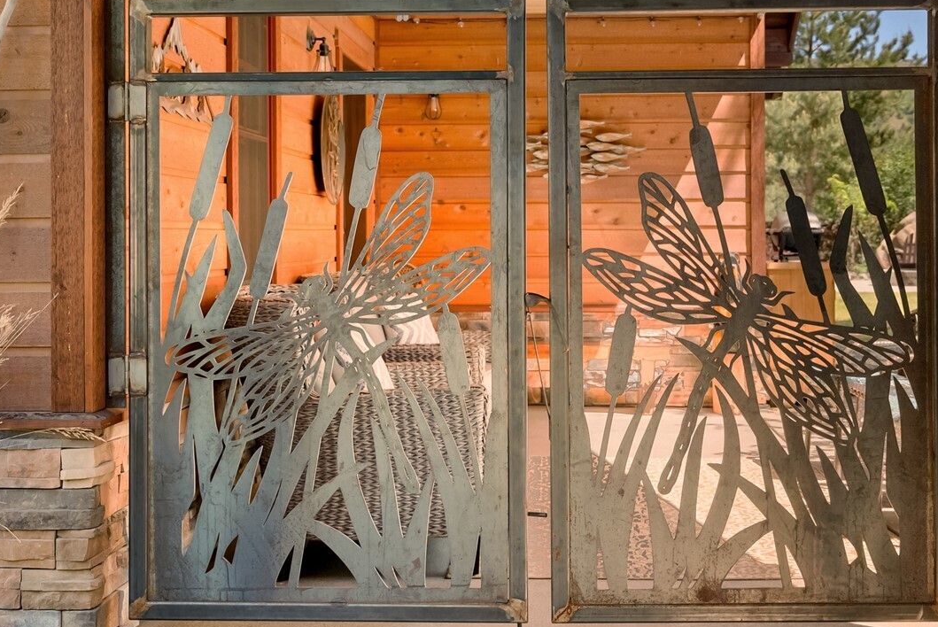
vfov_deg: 27.8
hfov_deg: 40.7
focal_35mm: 48
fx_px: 1260
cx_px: 547
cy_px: 220
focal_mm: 30.2
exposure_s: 1/15
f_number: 4.5
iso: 100
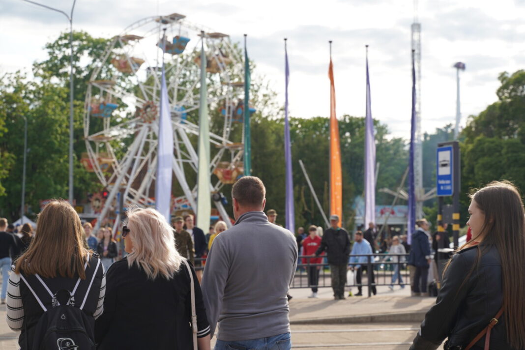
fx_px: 890
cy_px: 175
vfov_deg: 22.3
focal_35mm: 61
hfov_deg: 32.9
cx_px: 262
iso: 100
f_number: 4.5
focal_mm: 61
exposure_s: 1/500
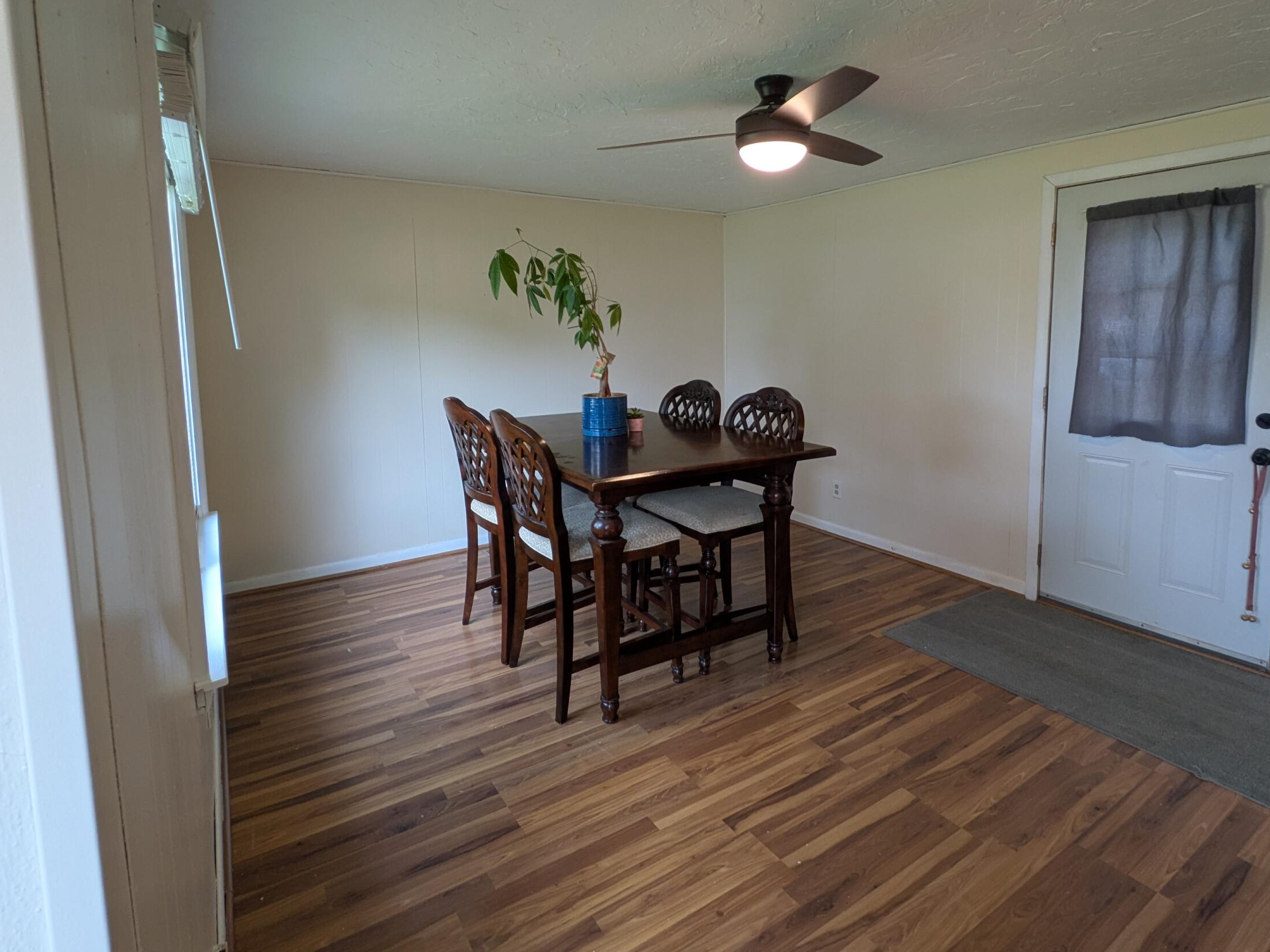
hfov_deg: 84.6
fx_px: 697
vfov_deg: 68.2
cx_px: 666
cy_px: 396
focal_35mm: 19
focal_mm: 1.83
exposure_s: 1/40
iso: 62
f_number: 2.2
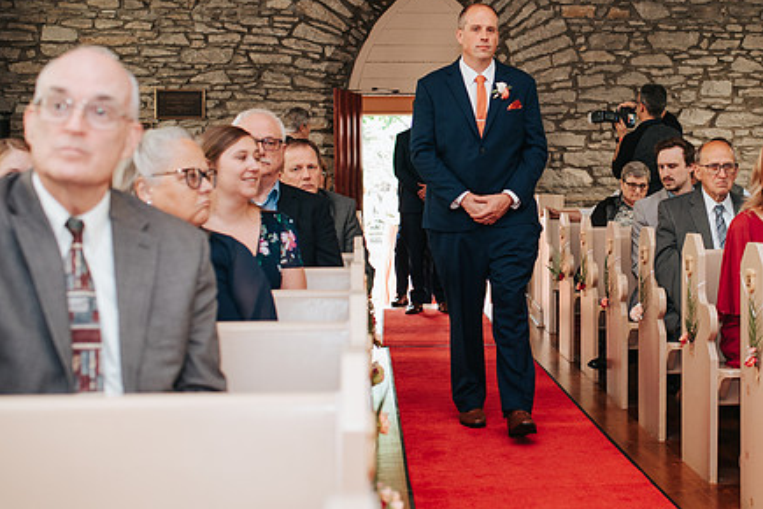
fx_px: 1229
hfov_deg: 34.0
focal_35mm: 58
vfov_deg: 23.3
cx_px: 546
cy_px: 189
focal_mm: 35
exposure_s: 1/200
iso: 1000
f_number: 2.8
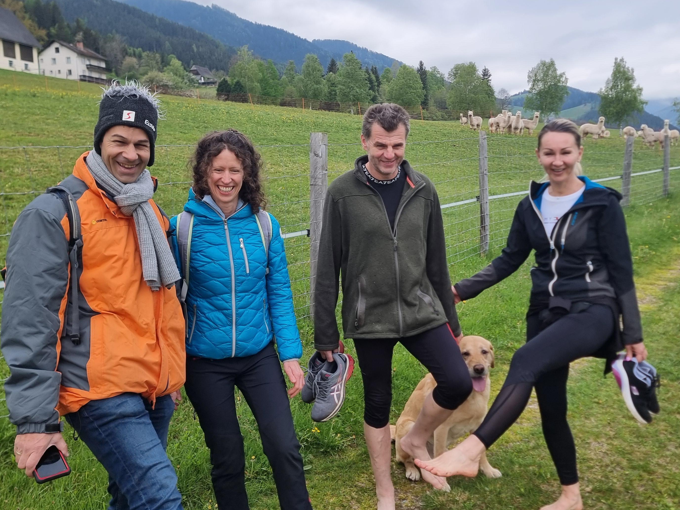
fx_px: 688
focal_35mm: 35
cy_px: 246
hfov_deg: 52.6
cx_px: 368
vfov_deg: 40.7
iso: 50
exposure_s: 1/278
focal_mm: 6.7
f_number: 1.8
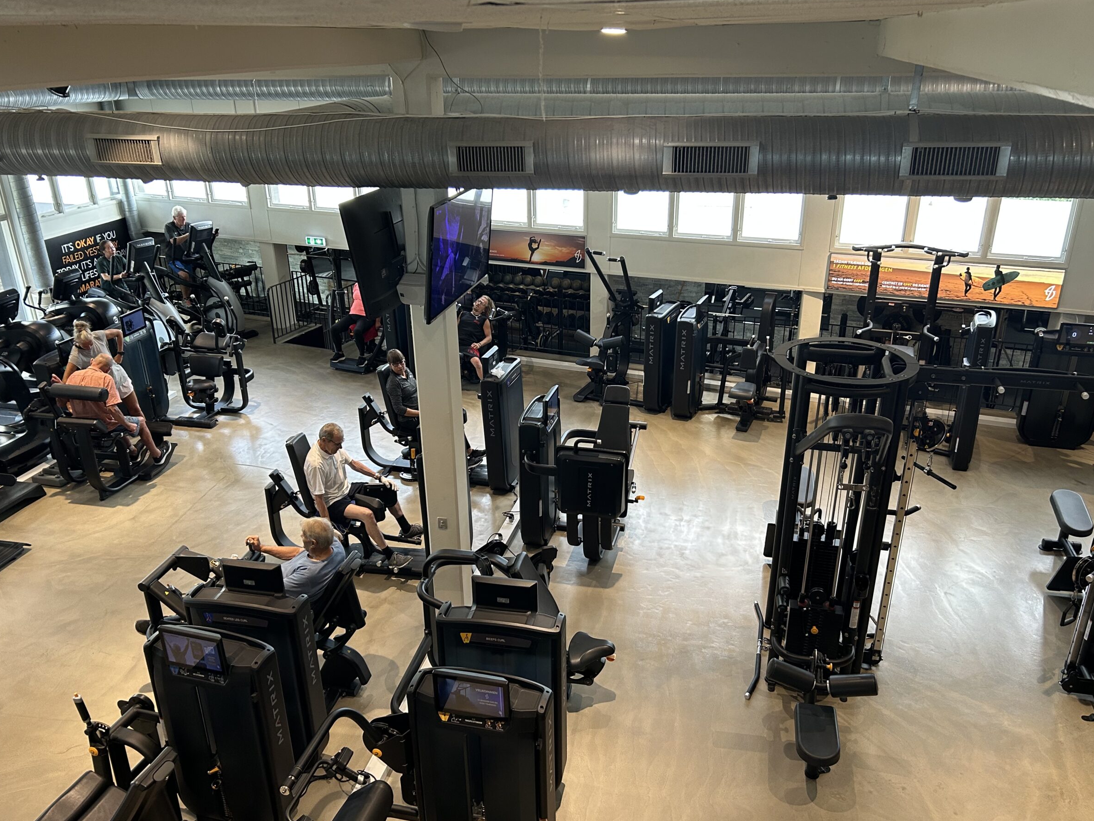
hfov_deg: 63.4
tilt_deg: -24.3
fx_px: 885
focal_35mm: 28
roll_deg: +1.2
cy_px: 424
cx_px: 547
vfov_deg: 49.7
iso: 125
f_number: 1.5
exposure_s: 1/109
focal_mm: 5.7
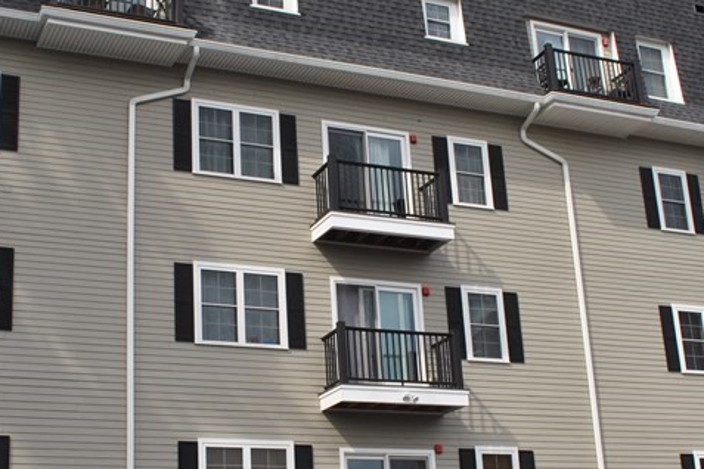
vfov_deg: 23.4
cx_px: 298
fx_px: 1134
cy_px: 263
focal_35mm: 58
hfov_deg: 34.4
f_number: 7.1
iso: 200
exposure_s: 1/640
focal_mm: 18
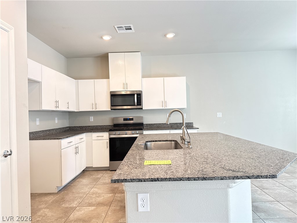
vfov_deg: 56.8
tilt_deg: +0.8
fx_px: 206
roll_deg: +1.3
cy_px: 112
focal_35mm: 24
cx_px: 148
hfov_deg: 71.6
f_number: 1.78
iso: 400
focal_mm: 6.76
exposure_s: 1/120
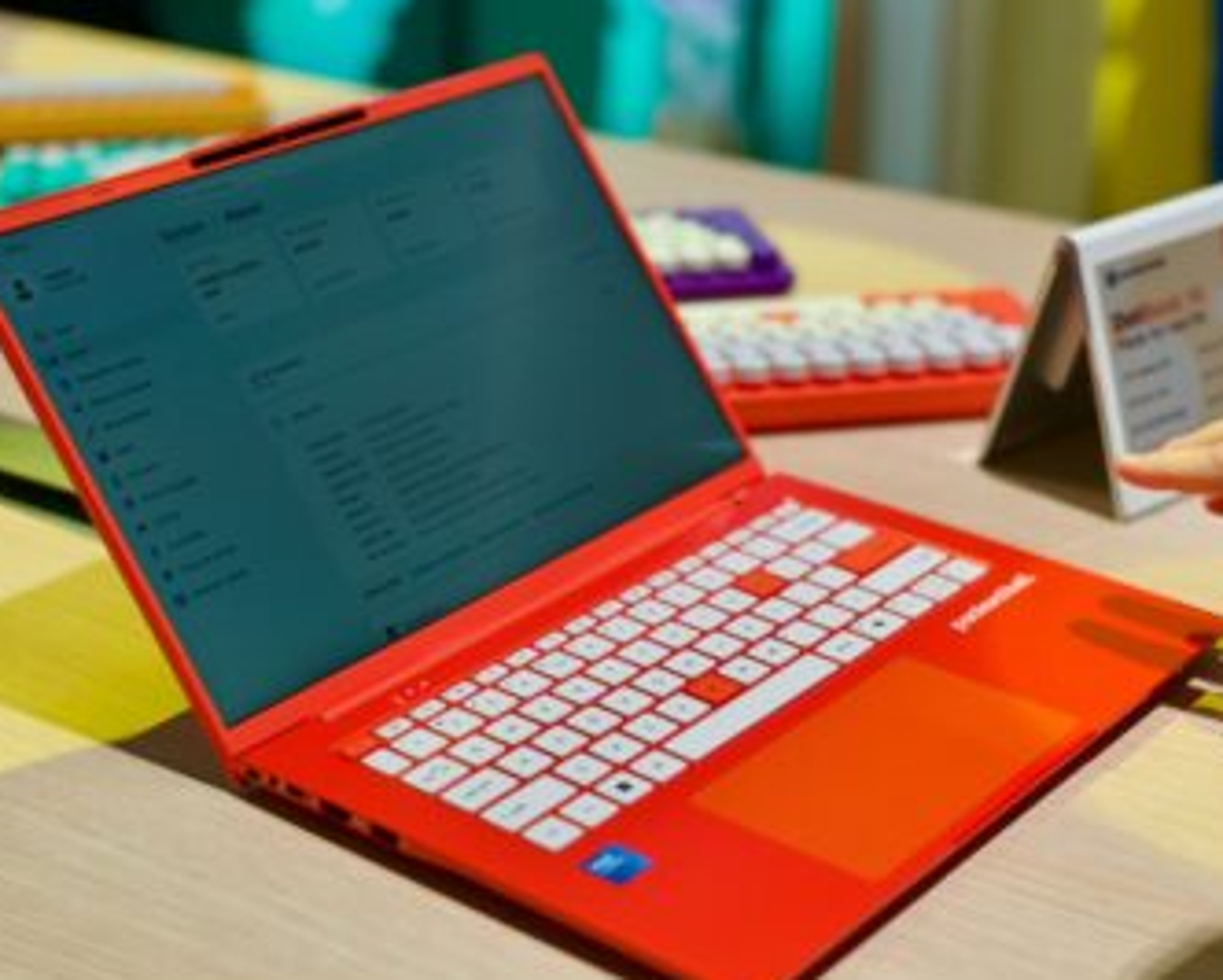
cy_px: 499
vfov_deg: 25.0
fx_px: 2209
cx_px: 652
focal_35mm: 61
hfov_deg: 30.9
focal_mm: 50
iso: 200
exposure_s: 1/90
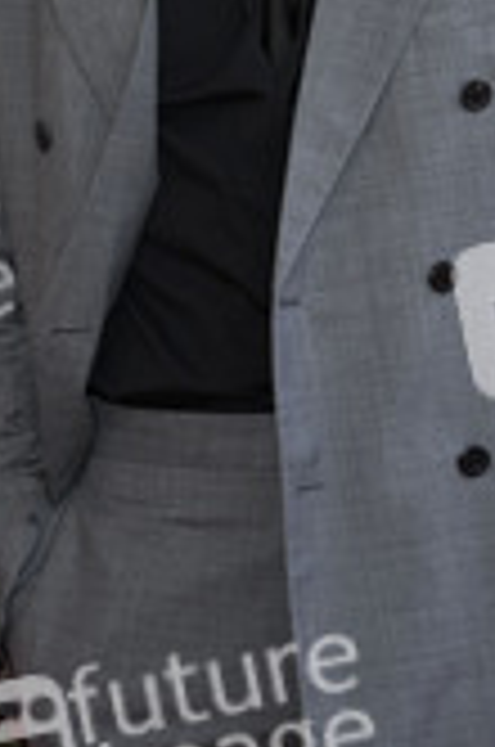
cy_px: 68
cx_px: 274
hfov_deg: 6.7
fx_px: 4246
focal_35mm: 205
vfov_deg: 10.0
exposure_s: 1/250
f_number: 6.3
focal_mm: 85
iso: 500
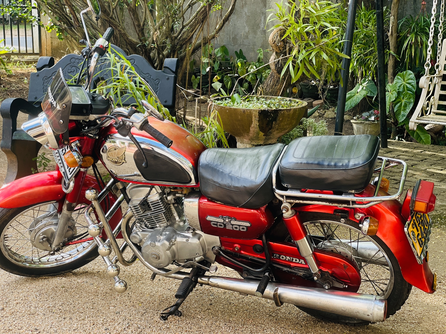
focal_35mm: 52
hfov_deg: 36.8
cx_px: 223
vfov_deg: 28.0
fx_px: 670
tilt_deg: -11.9
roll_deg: -0.7
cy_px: 167
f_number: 2
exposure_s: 1/122
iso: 25
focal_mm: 6
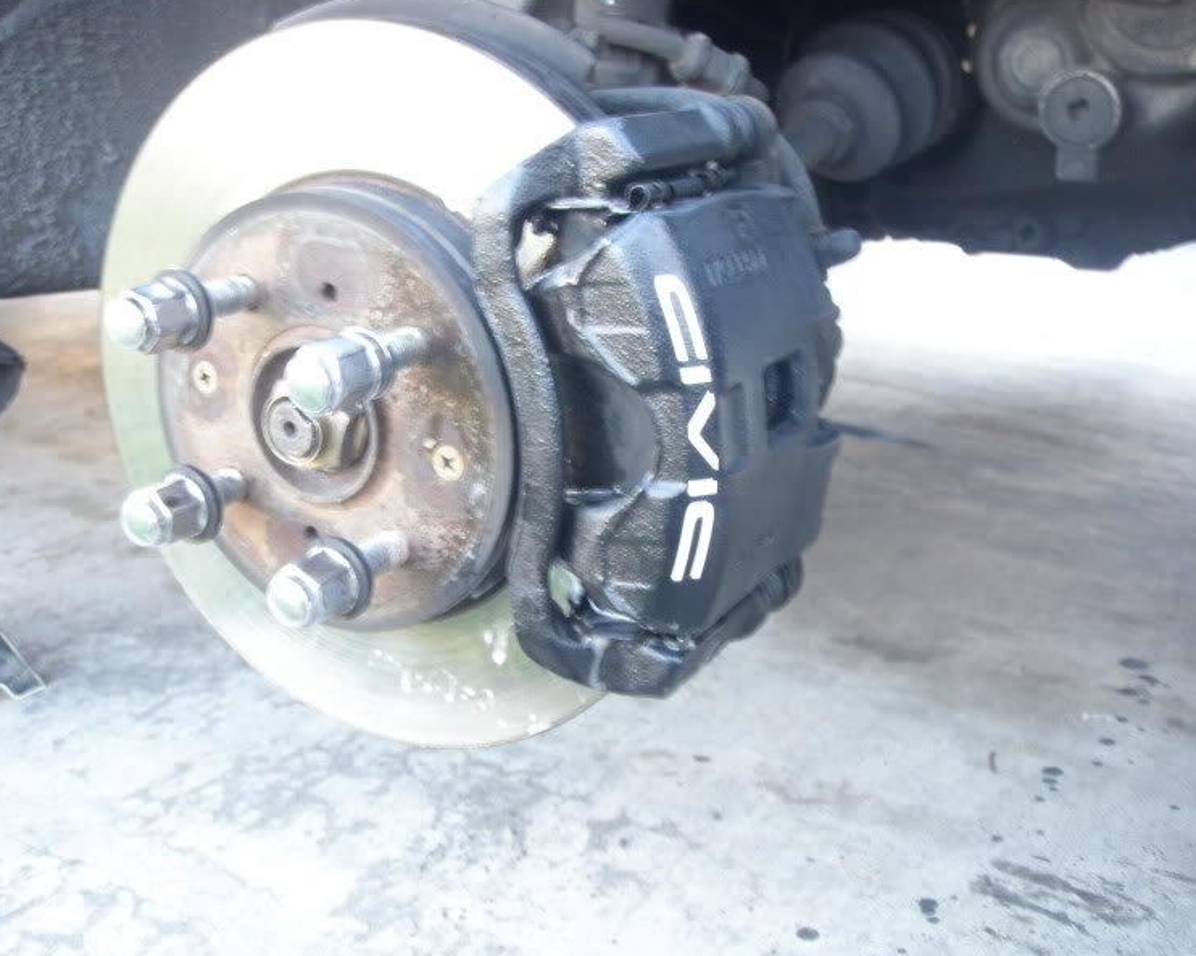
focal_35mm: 40
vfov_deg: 37.3
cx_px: 574
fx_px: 1415
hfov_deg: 45.8
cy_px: 476
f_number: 3.5
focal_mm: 6.7
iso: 100
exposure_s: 1/10
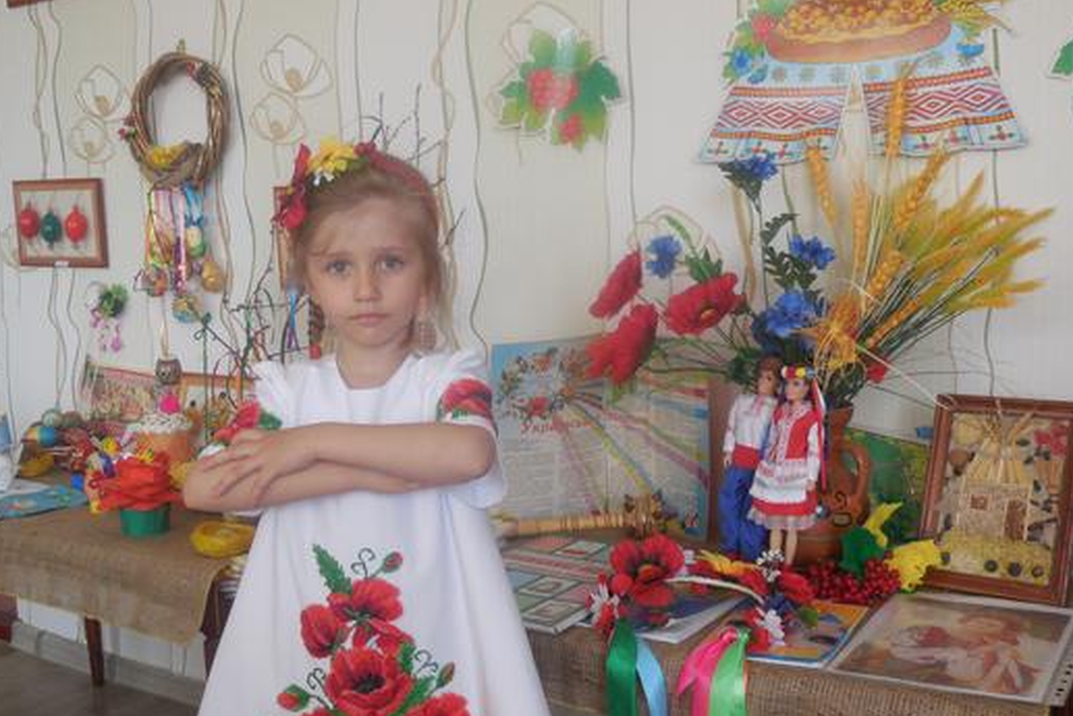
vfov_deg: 32.6
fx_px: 1222
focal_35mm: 41
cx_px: 577
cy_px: 396
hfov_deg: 47.4
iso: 220
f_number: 3.4
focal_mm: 6.1
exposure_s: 1/30
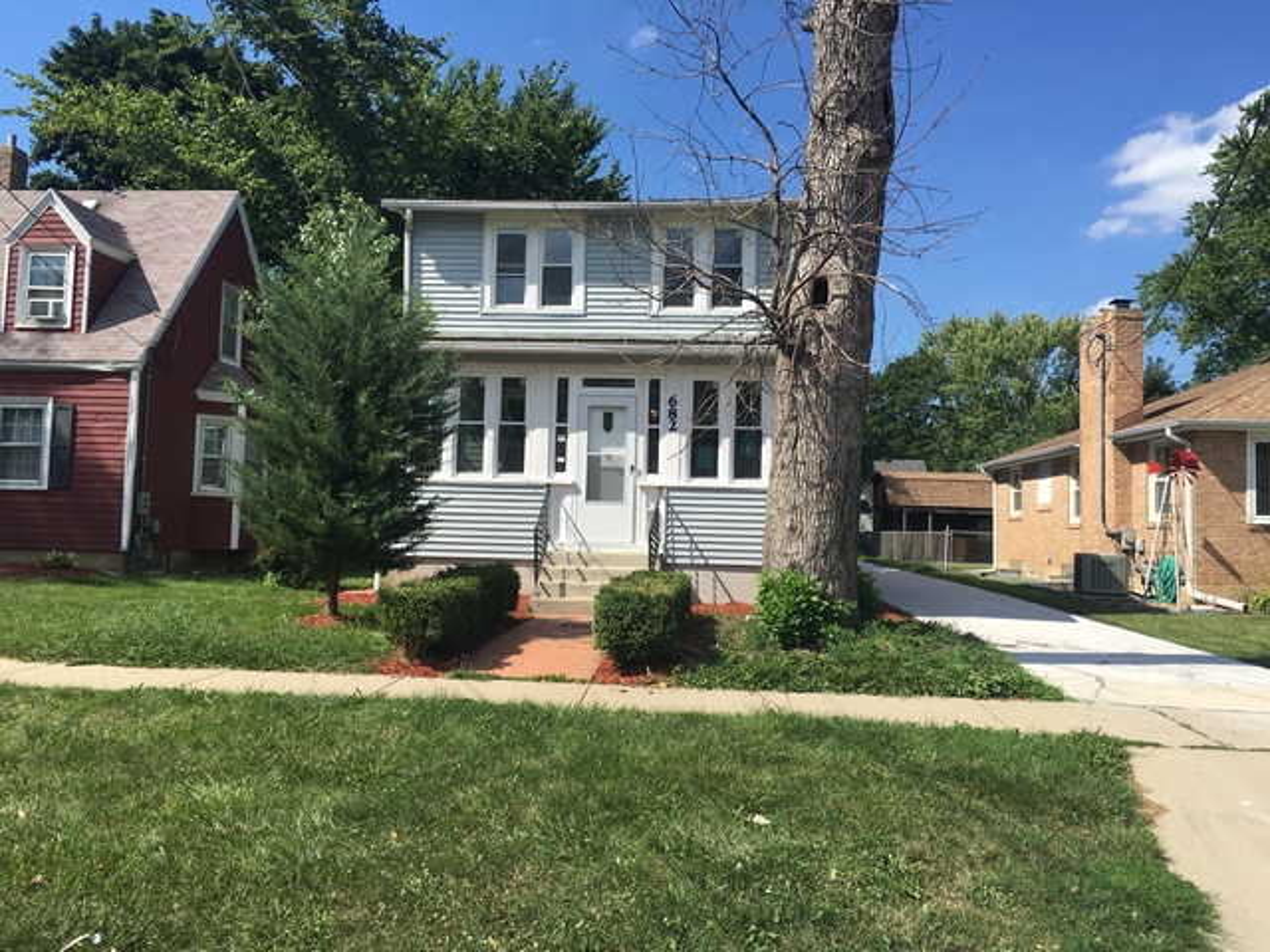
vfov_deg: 48.2
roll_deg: -2.3
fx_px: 1064
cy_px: 476
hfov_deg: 61.7
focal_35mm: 29
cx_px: 635
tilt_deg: +3.4
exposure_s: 1/1399
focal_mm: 4.15
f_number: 2.2
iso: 25
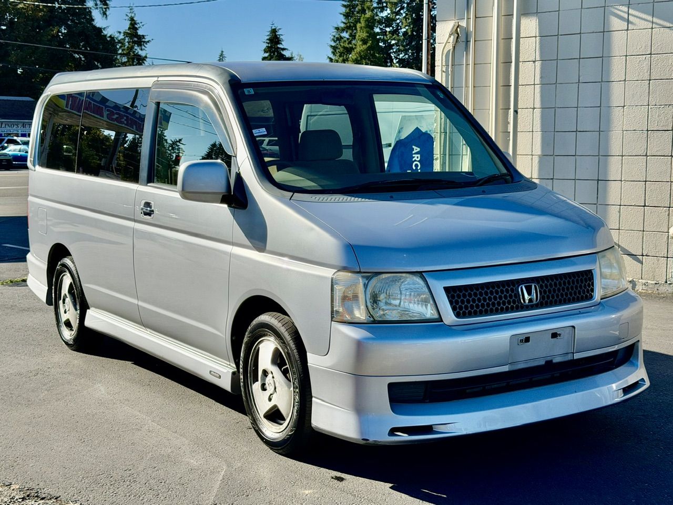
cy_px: 252
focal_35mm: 48
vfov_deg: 30.3
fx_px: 933
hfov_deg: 39.7
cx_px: 336
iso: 80
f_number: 1.78
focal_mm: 6.76
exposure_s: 1/4587
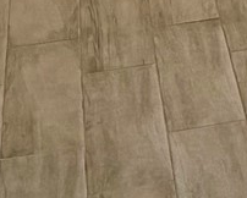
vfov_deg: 6.8
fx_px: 1471
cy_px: -436
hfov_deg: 7.6
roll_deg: -3.1
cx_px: 877
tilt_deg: -4.7
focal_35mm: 201
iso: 125
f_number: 1.6
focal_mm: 5.96
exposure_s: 1/204
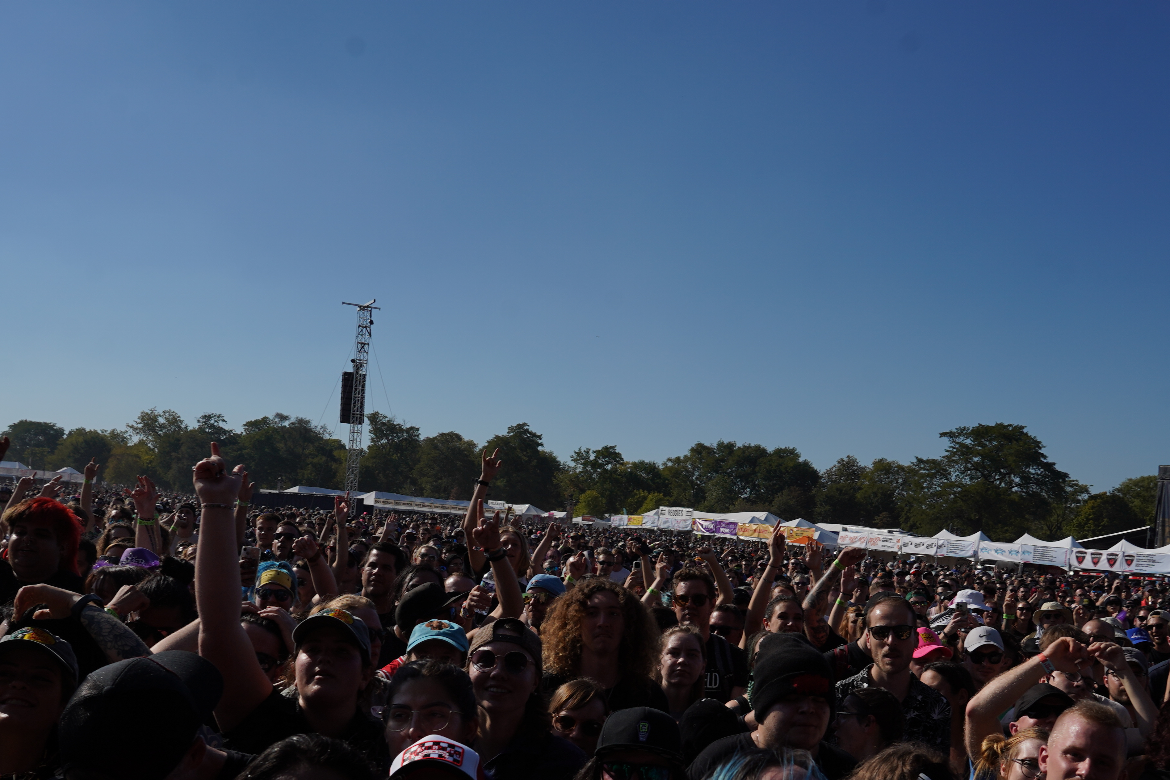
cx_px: 581
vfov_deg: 34.4
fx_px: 1235
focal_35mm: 38
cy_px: 578
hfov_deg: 50.7
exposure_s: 1/1000
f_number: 8
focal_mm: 24
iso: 100
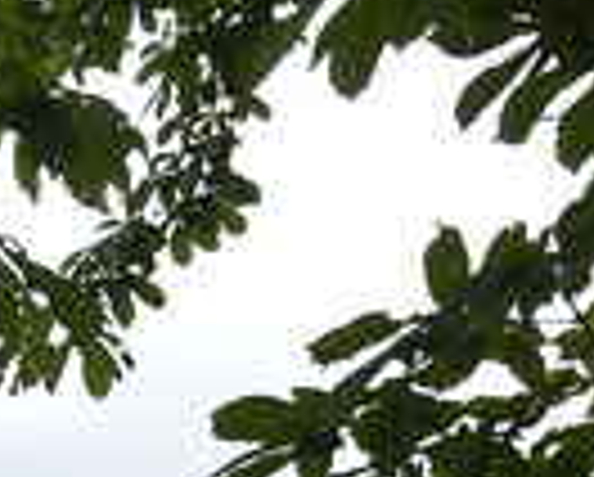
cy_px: 1143
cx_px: -628
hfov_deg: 10.3
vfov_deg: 8.3
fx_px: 3028
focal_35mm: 172
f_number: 7.1
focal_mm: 20
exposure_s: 1/200
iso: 200
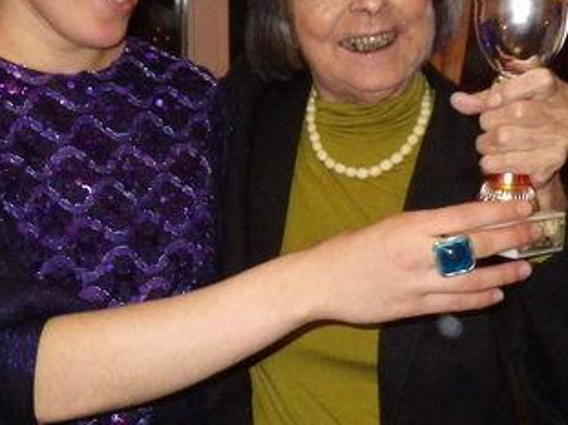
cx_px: 245
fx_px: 1181
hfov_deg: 27.0
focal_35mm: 72
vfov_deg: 20.2
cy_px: 97
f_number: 3.5
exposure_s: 1/45
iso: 1600
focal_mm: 5
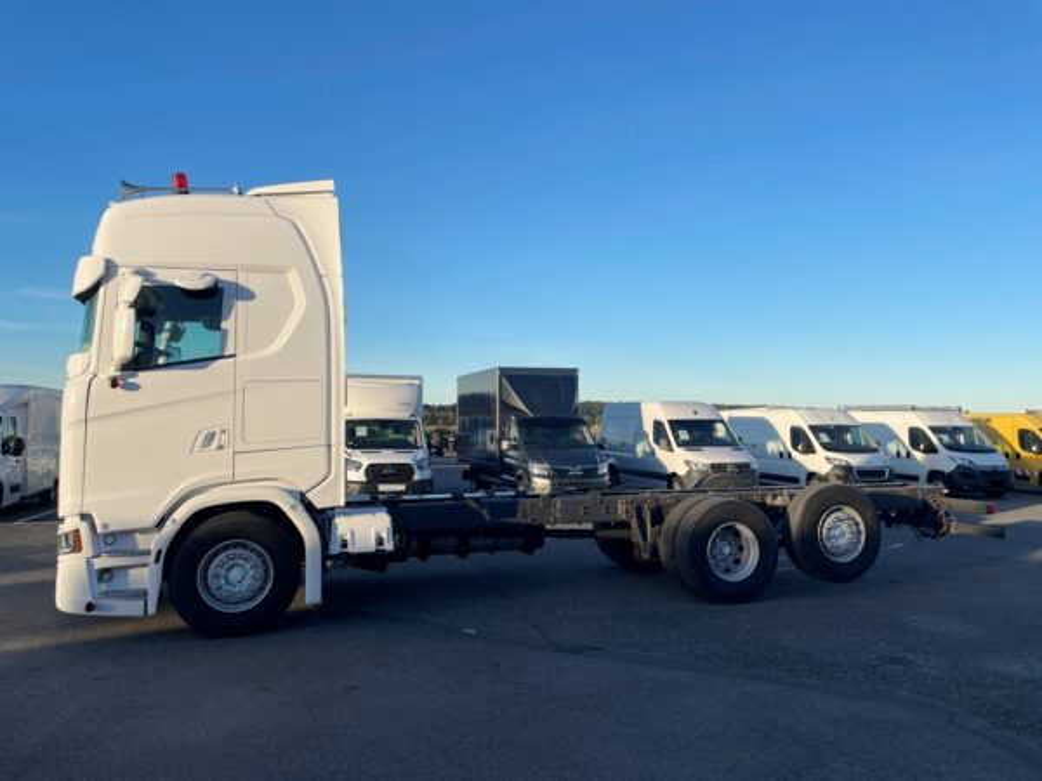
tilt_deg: +4.3
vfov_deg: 53.1
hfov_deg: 67.3
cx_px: 521
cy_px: 390
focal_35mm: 26
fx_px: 783
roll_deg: +0.3
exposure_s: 1/2132
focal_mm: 4.2
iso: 32
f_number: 1.6
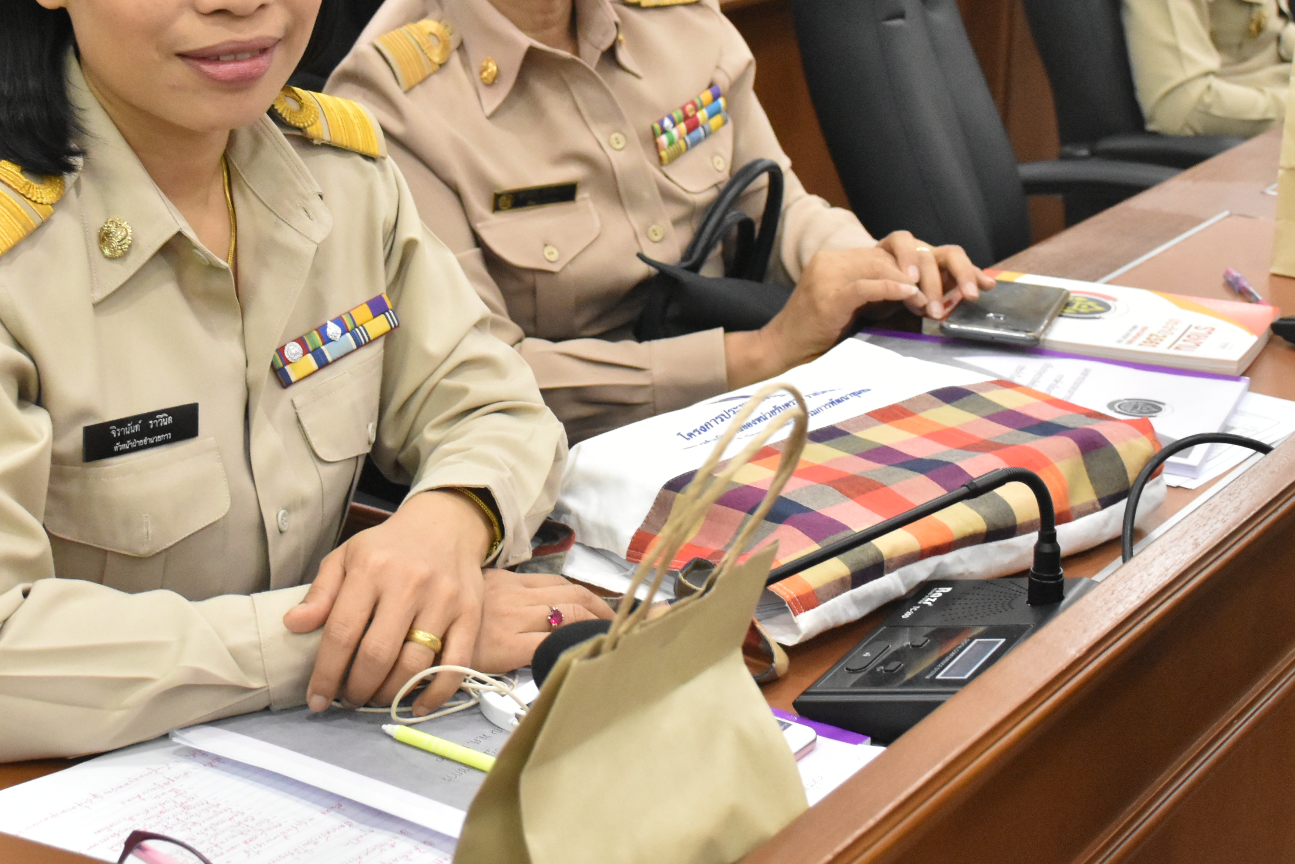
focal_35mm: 69
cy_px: 170
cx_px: 557
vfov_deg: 19.6
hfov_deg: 29.3
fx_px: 2477
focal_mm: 27
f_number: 5
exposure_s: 1/100
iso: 2500
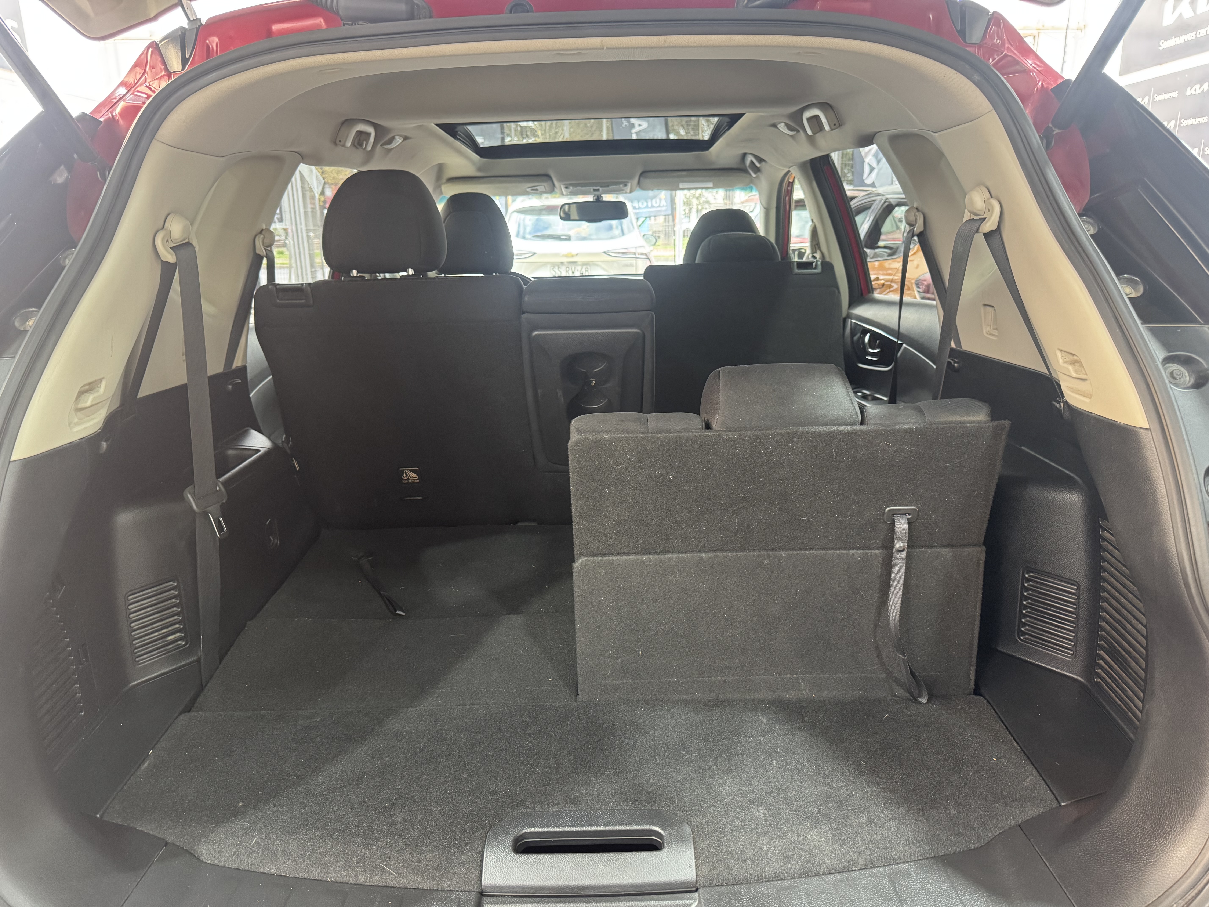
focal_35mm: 24
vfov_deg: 56.8
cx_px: 604
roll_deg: +1.1
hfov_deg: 71.6
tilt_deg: -15.1
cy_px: 454
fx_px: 838
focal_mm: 6.76
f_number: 1.78
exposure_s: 1/50
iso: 500
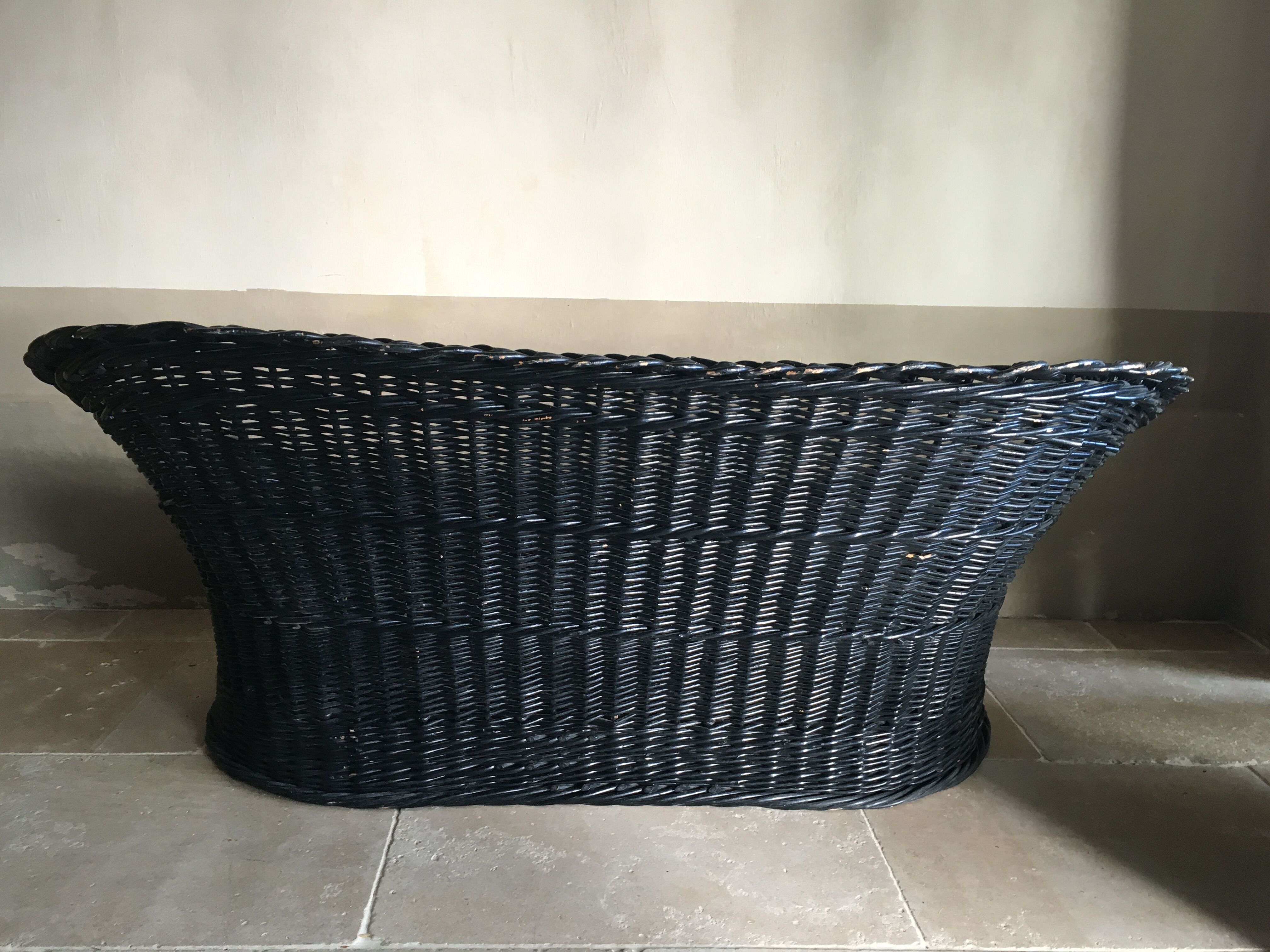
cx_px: 635
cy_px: 476
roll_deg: +1.2
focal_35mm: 29
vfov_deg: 48.2
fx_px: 1064
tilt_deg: -15.0
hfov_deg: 61.7
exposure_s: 1/33
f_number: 2.2
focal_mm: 4.15
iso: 64
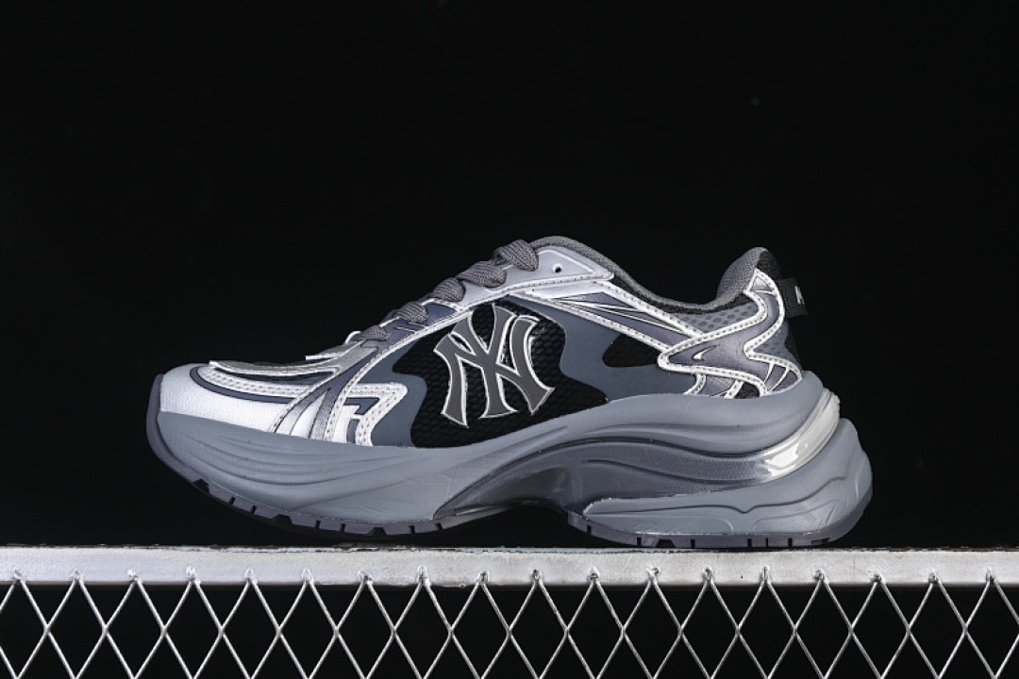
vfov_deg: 18.2
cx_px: 510
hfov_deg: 27.0
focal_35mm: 75
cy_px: 340
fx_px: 2123
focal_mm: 50
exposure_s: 1/60
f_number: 6.3
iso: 160
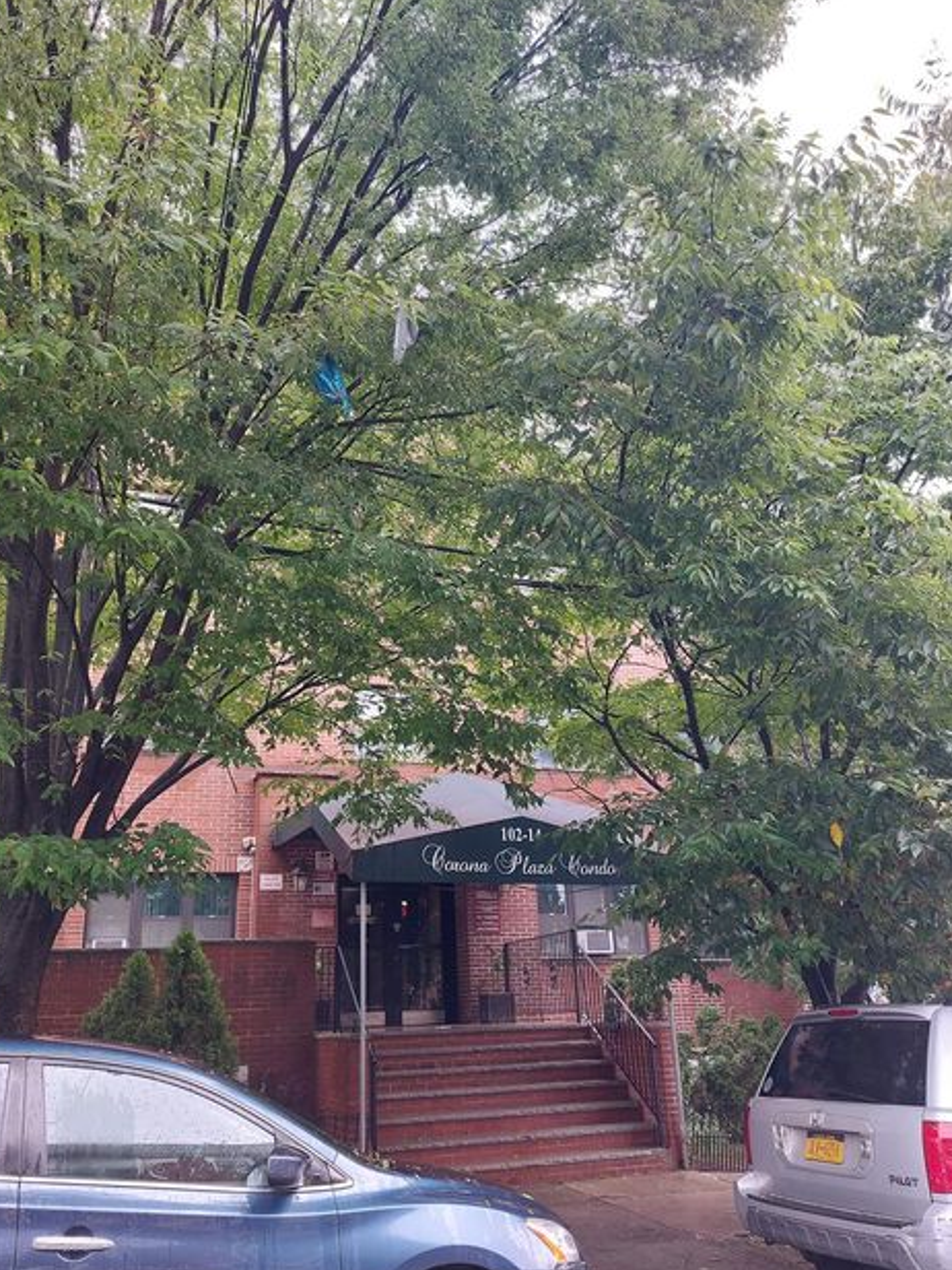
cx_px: 455
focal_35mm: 26
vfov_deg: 67.3
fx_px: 953
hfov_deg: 53.0
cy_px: 663
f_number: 1.8
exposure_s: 1/60
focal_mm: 5.23
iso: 32
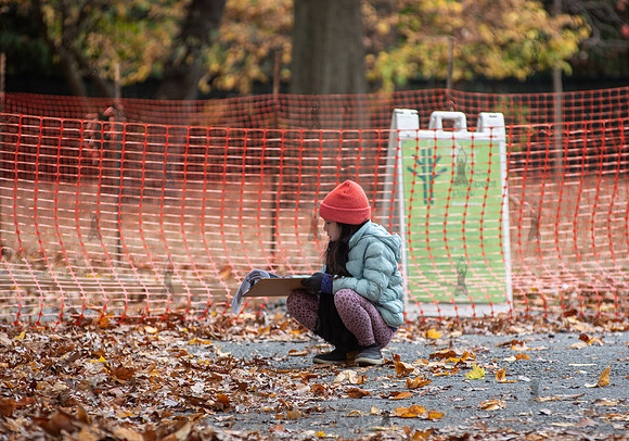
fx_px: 4424
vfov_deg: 5.7
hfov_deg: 8.1
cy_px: 265
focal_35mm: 249
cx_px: 343
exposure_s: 1/125
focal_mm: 200
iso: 160
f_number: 4.5
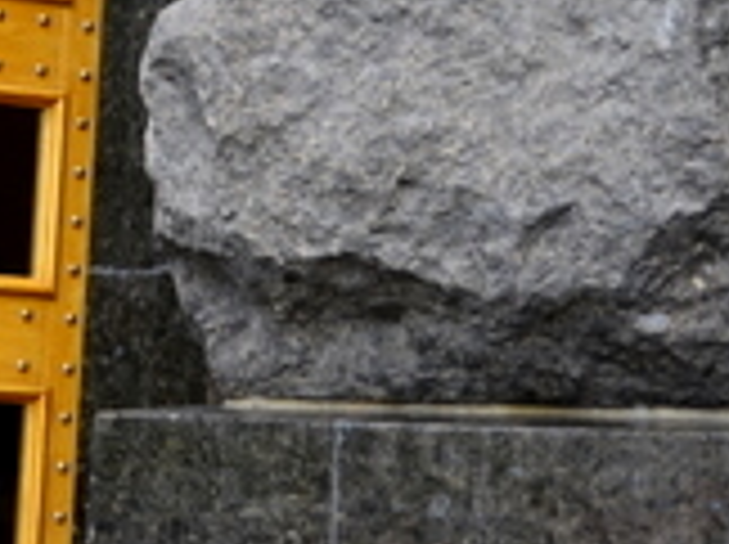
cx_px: 184
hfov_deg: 14.6
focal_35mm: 135
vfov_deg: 10.9
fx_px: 2839
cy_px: 119
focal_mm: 35
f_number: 4
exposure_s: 1/200
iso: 400
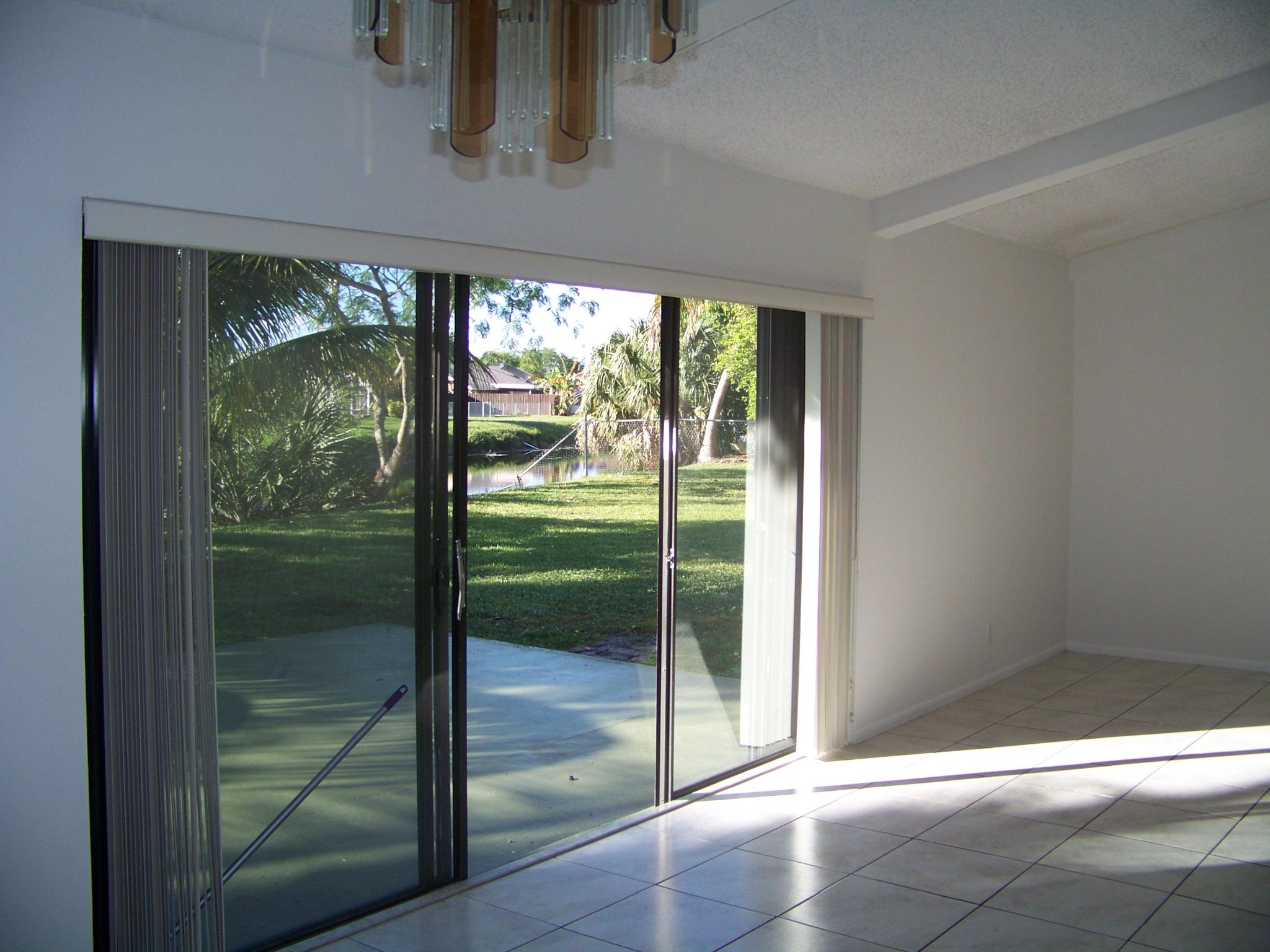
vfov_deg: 39.7
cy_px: 476
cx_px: 635
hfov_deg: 51.4
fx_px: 1321
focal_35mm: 36
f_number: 2.8
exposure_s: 1/200
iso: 64
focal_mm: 5.85
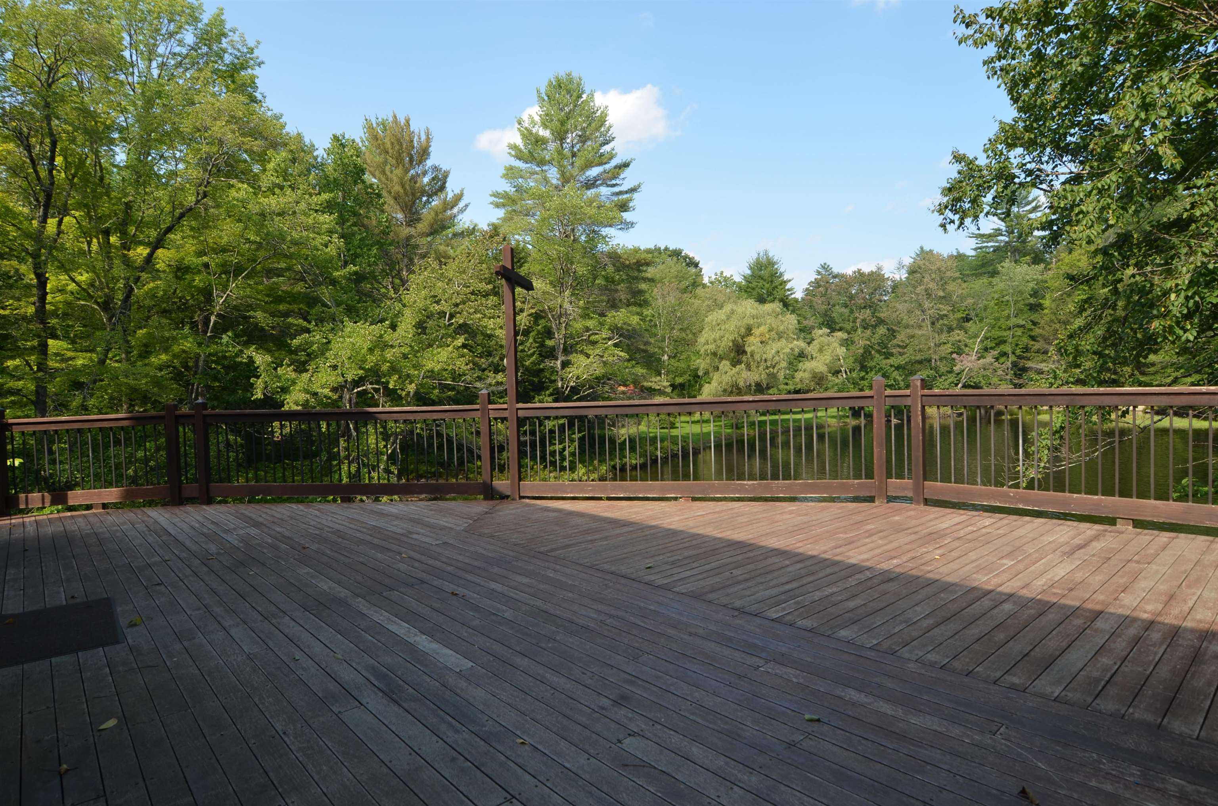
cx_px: 609
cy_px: 403
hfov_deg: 85.5
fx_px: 658
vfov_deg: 63.0
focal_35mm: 20
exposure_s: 1/200
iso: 100
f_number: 7.1
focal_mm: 13
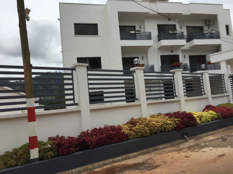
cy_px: 87
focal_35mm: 29
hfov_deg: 61.7
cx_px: 116
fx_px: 195
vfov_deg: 48.2
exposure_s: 1/2639
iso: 32
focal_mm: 4.2
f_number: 2.2
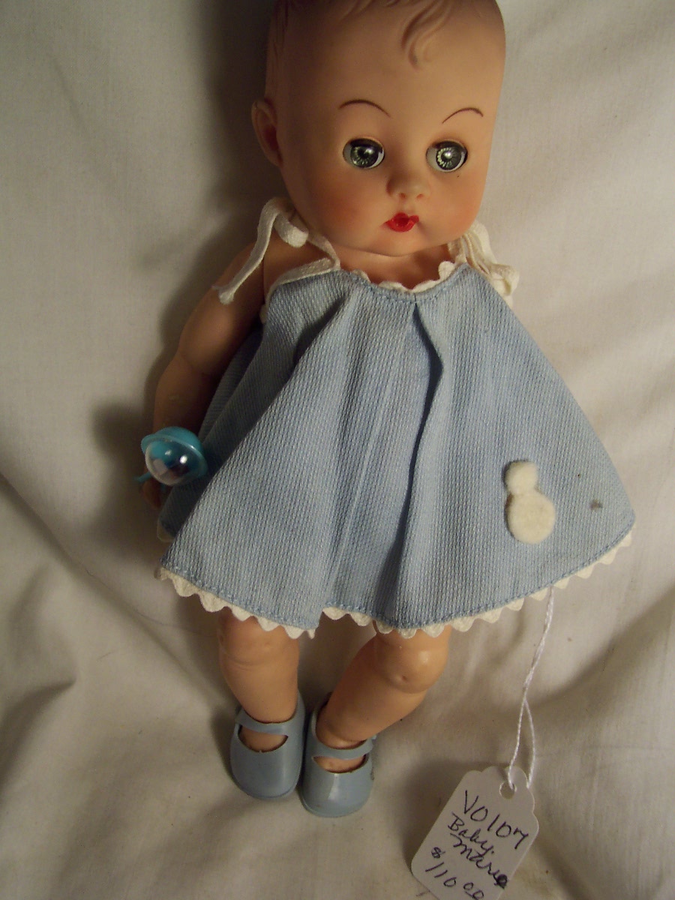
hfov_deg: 38.7
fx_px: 962
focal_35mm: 37
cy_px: 450
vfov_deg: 50.1
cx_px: 338
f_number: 2.8
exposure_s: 1/180
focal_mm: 5.6
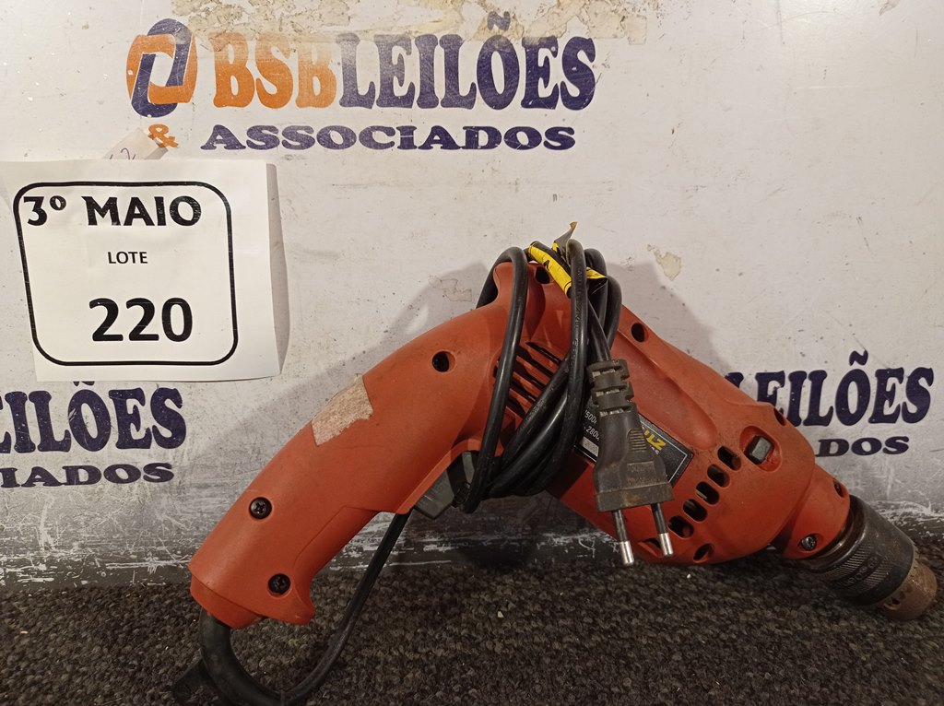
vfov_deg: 49.7
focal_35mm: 28
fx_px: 763
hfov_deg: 63.5
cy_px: 353
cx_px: 472
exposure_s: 1/120
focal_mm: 4.7
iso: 181
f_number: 1.79
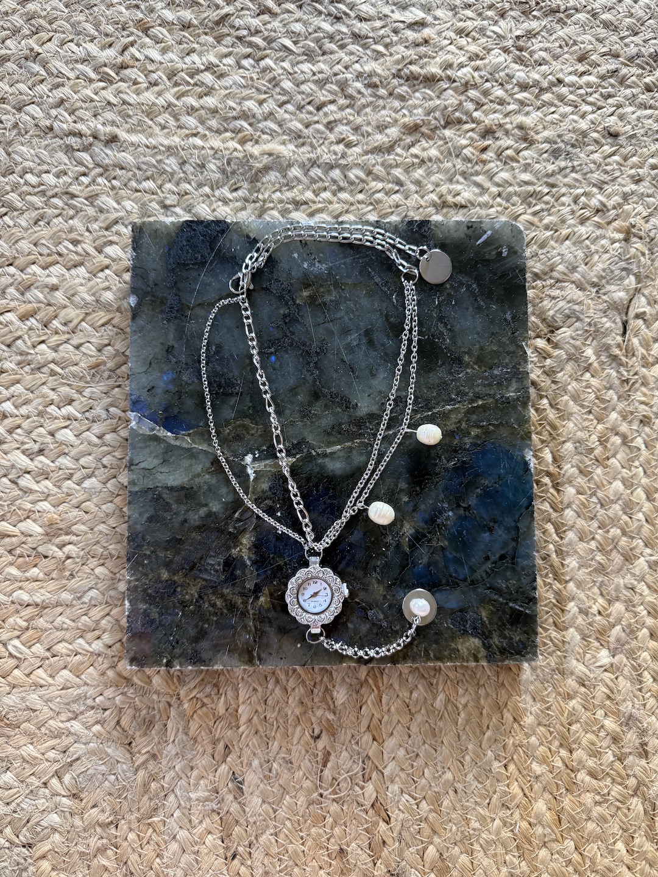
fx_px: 608
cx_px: 329
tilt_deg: -85.9
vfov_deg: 71.6
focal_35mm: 24
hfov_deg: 56.8
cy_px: 438
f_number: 1.78
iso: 320
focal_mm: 6.76
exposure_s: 1/50
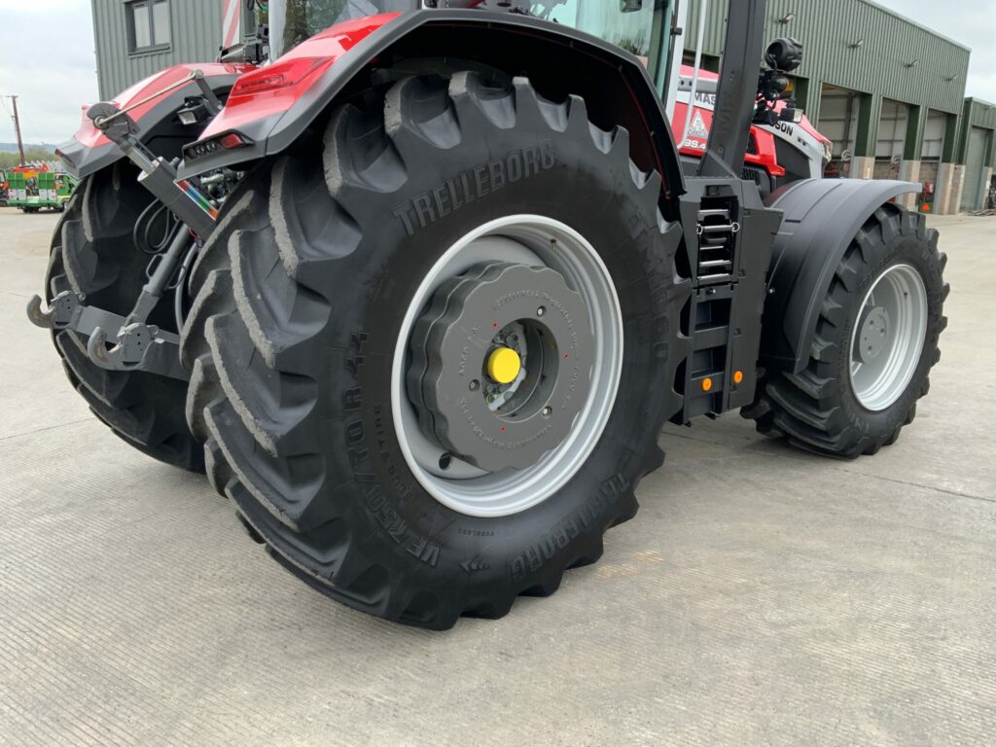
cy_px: 374
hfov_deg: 61.7
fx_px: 834
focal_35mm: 29
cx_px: 498
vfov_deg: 48.2
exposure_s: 1/122
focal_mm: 3
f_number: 1.8
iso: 32
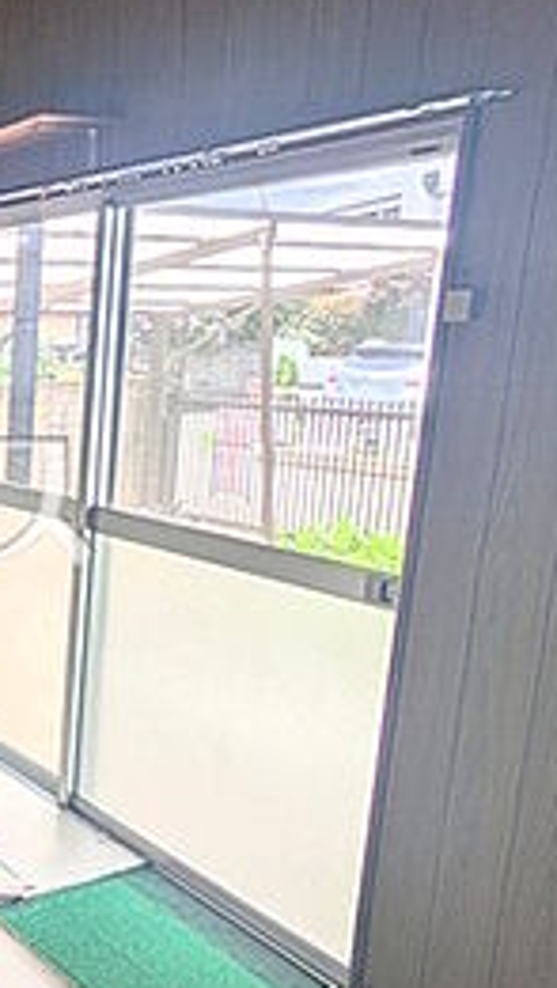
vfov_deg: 56.6
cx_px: -311
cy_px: 496
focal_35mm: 35
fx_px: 918
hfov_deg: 24.7
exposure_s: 1/336
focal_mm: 1.83
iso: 49
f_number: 2.2
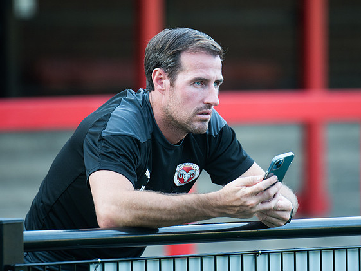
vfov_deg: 3.3
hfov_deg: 4.4
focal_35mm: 452
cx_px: 222
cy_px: 91
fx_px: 4715
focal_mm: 300
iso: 800
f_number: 2.8
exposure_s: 1/500
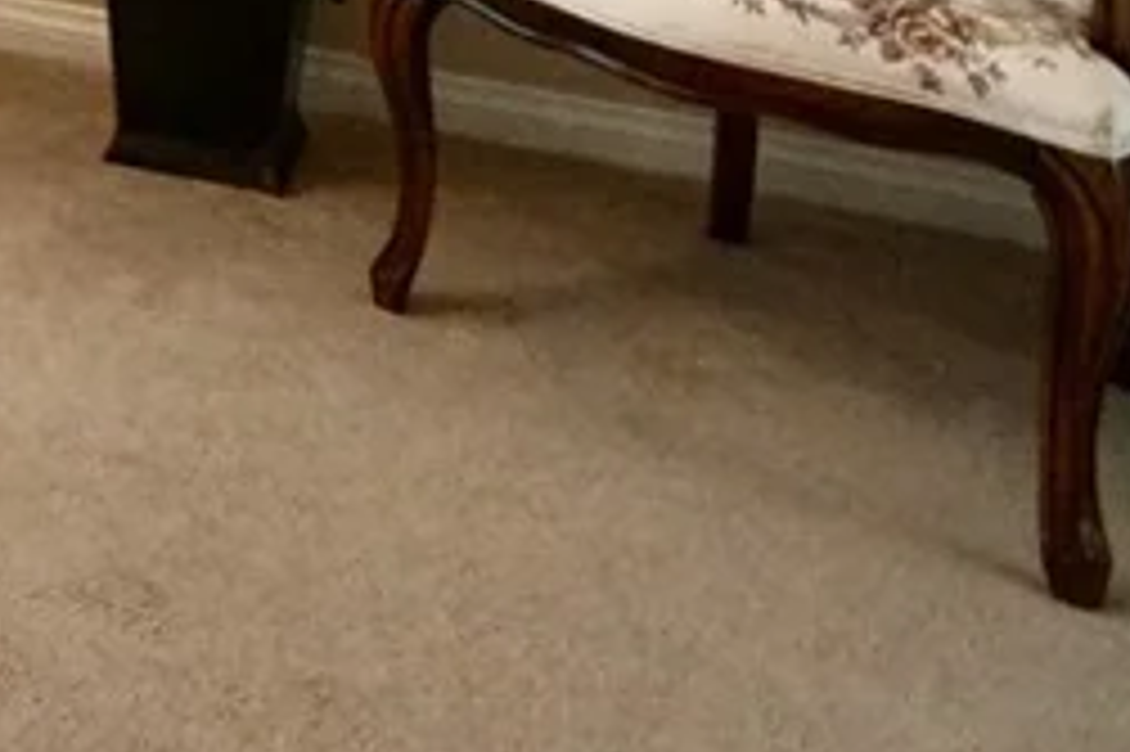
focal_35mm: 98
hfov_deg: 17.8
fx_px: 3074
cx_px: -743
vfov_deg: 12.5
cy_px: -691
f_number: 4
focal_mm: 16
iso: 1000
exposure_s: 1/160
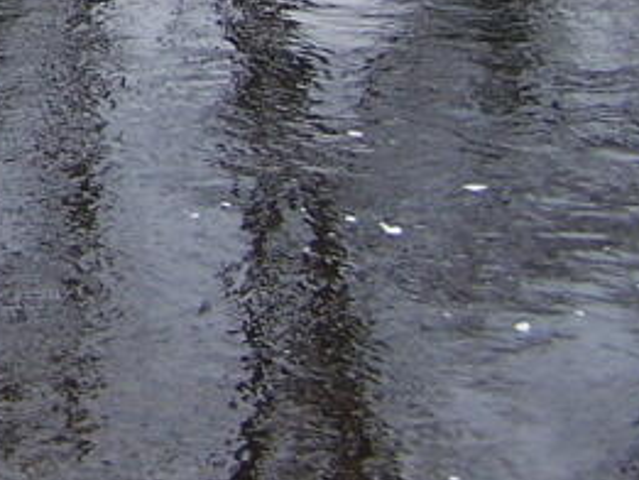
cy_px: -441
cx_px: -507
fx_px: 2752
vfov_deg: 9.4
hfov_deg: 12.2
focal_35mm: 149
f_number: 2.8
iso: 80
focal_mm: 6.3
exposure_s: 1/200
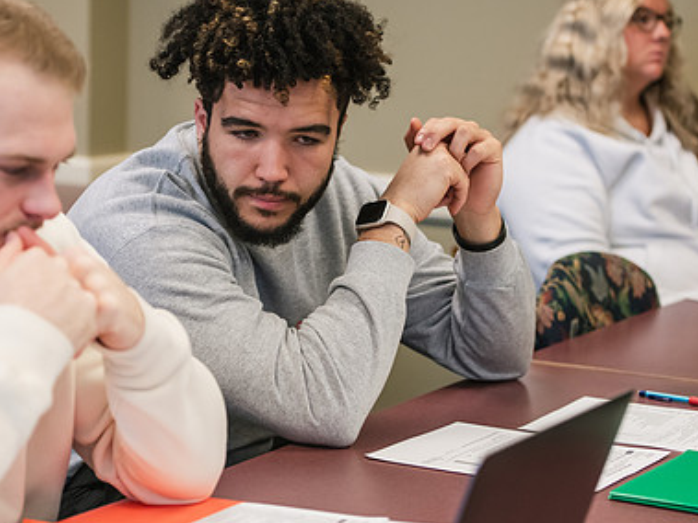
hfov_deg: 19.1
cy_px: 261
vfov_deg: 14.4
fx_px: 2076
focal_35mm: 103
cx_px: 298
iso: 1250
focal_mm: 70
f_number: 3.2
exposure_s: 1/200
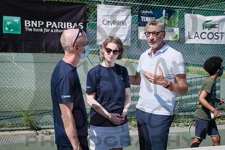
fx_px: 344
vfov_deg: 24.6
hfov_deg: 36.2
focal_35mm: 55
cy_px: 75
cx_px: 112
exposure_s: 1/800
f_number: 5.6
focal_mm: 55
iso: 125
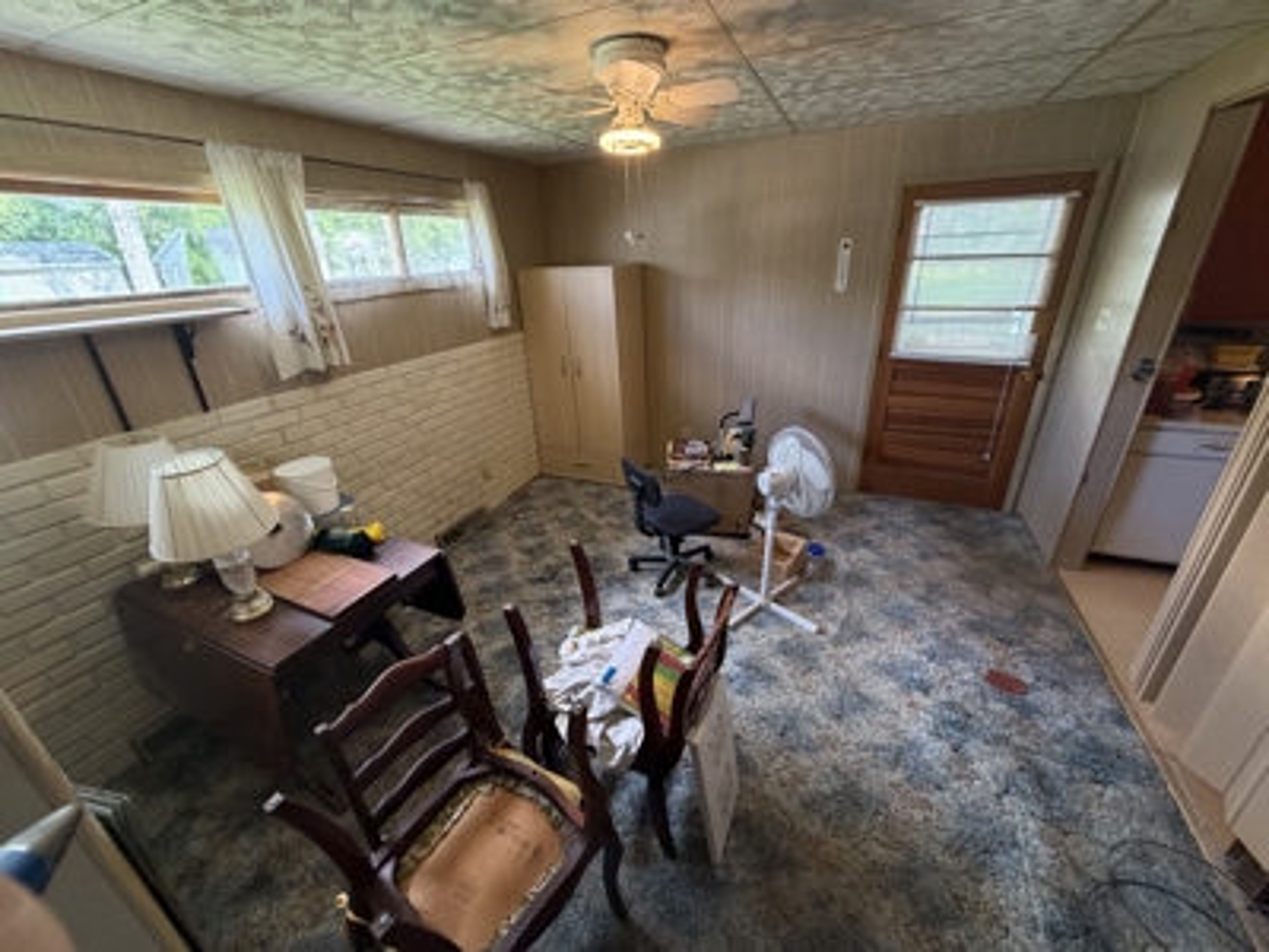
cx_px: 634
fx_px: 513
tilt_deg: -23.2
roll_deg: +2.6
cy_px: 476
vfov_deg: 85.7
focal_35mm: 14
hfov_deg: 102.1
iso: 250
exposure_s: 1/60
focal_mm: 2.22
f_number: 2.2
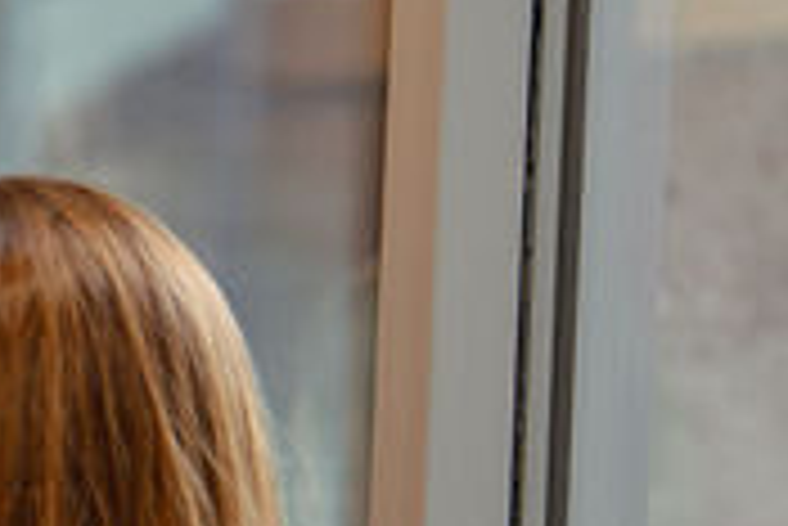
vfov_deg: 3.4
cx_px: -757
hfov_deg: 5.1
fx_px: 8697
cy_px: 1060
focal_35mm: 397
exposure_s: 1/125
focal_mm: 59
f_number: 2.5
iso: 320
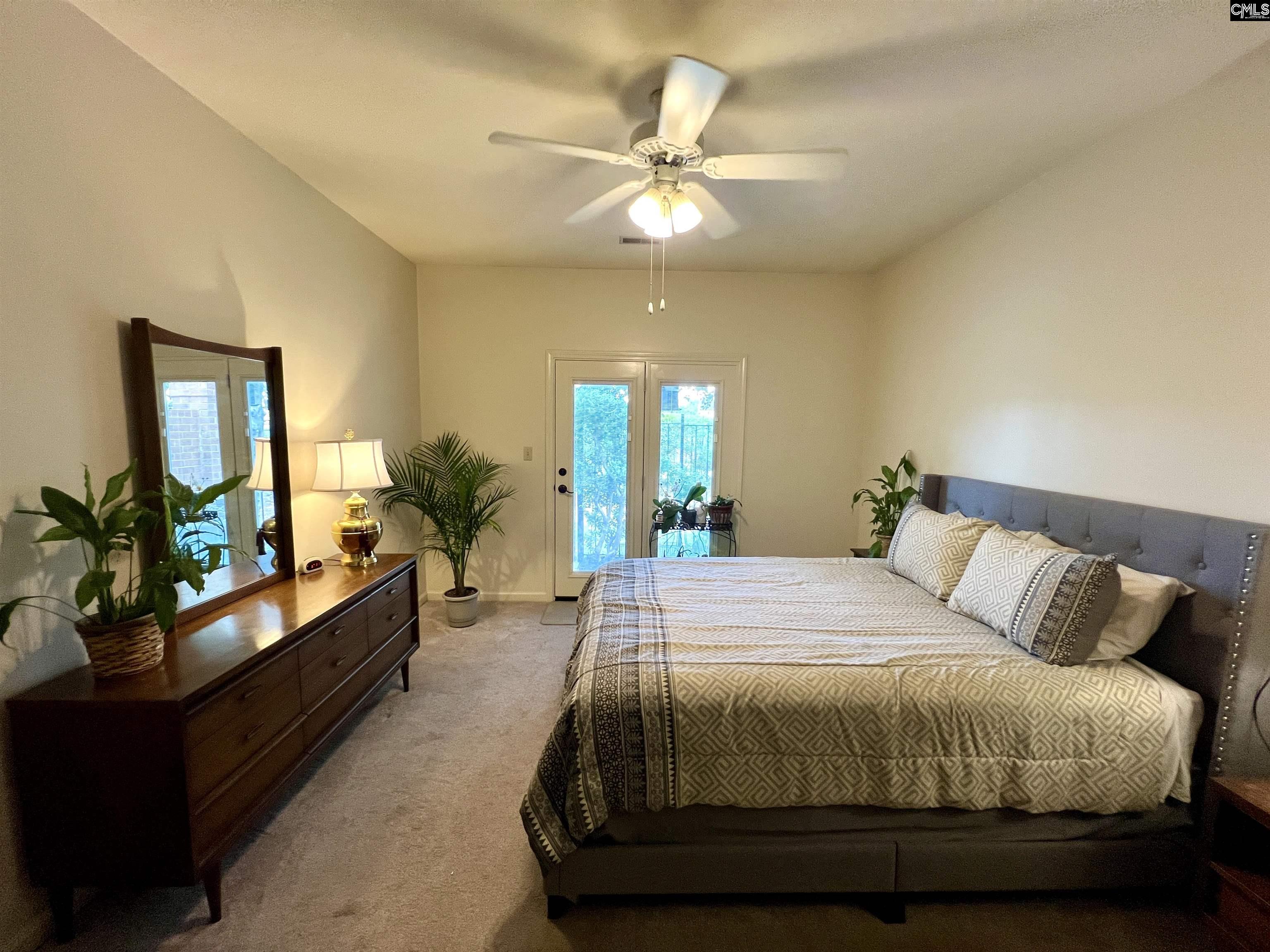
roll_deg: -1.0
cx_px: 635
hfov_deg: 106.2
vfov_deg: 89.9
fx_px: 477
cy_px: 476
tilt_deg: -5.3
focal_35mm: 13
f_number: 1.8
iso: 200
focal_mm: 1.57
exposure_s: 1/60
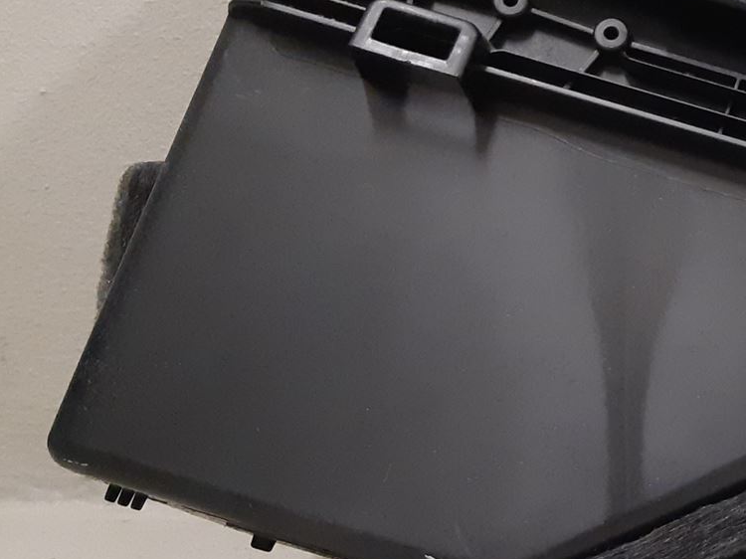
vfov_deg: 20.5
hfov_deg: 24.4
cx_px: 937
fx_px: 1530
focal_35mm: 71
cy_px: 127
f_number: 1.7
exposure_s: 1/50
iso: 250
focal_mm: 3.93
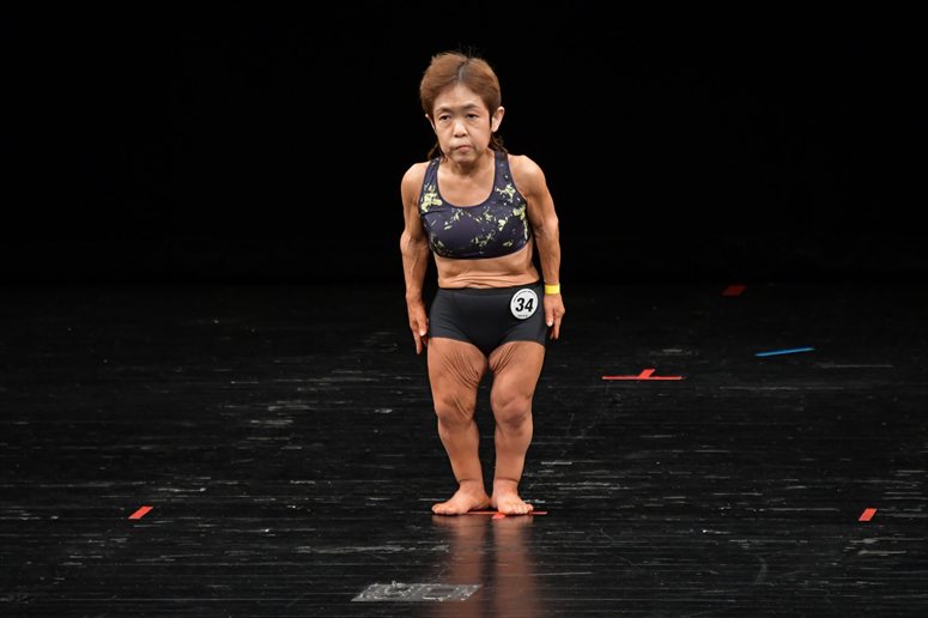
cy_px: 309
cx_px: 464
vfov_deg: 3.1
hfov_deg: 4.6
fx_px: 11594
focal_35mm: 450
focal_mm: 300
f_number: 5.6
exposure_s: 1/400
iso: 2500
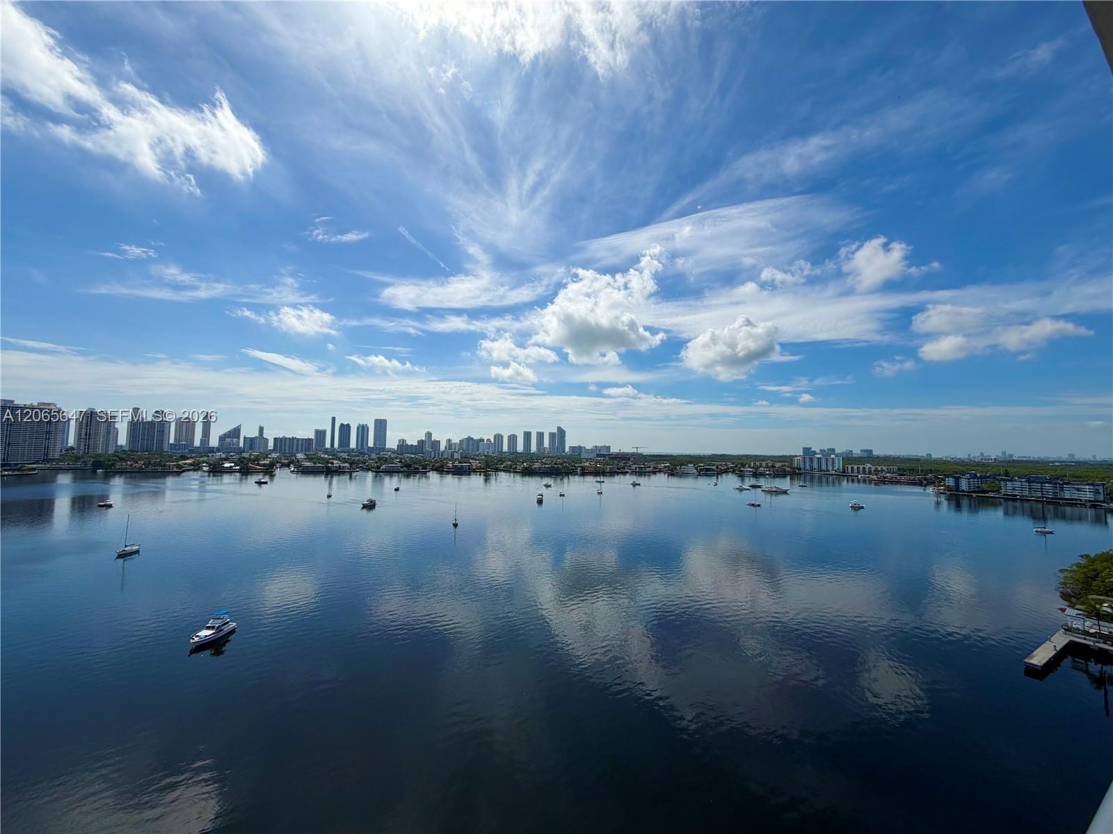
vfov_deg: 85.7
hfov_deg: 102.1
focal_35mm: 14
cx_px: 556
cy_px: 417
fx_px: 450
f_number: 2.2
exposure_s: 1/2237
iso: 20
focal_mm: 2.22
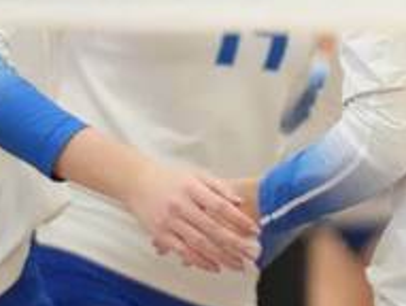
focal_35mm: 1029
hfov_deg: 1.9
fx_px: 12092
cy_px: -48
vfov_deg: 1.4
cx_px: 478
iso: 20000
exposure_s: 1/3200
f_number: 2.8
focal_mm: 200
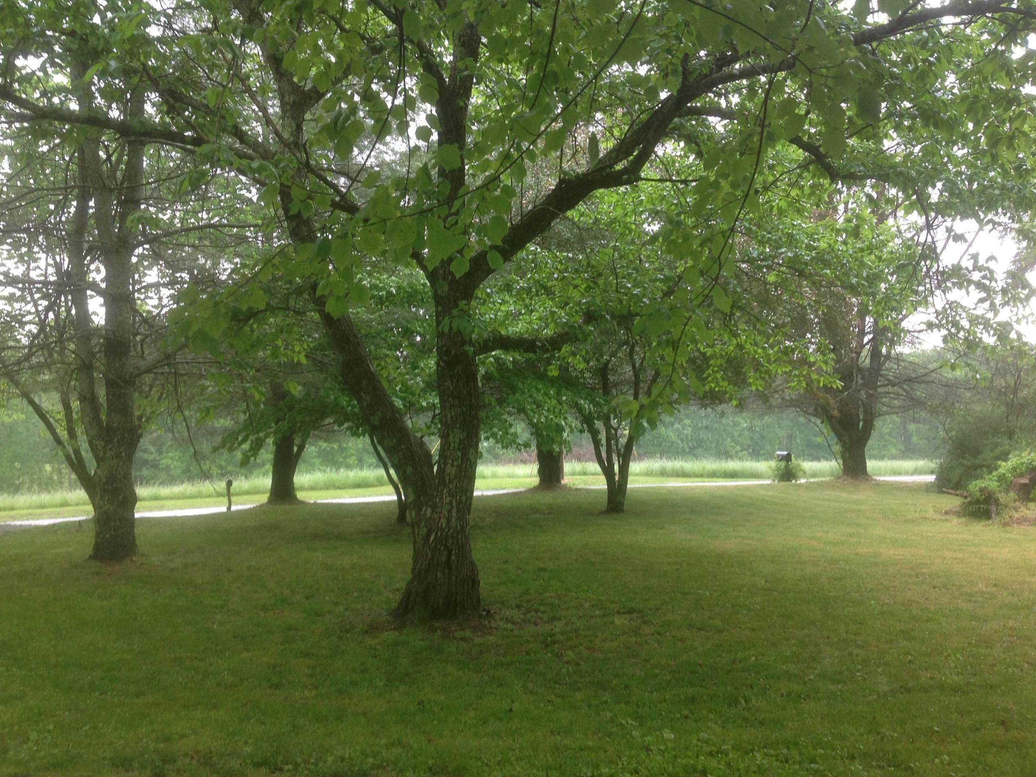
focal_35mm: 36
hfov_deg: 51.3
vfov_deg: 39.7
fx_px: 1077
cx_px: 505
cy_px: 380
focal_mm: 4.28
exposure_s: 1/30
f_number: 2.4
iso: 64
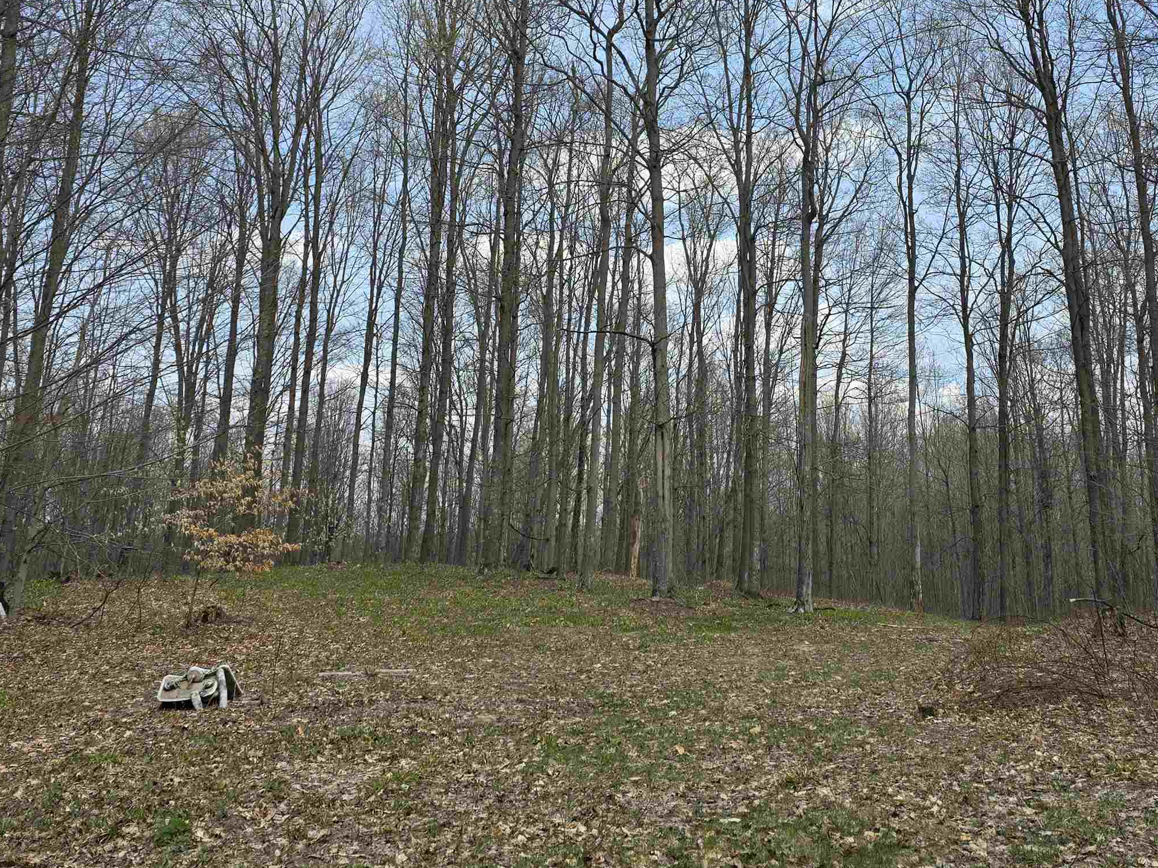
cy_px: 240
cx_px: 685
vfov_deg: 39.8
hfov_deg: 52.3
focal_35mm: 35
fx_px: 1171
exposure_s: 1/474
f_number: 1.7
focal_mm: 6.3
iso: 12
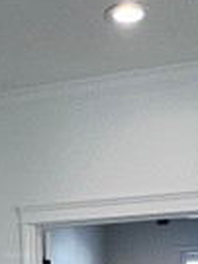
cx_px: 55
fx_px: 565
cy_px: 505
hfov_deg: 19.8
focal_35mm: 74
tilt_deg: -16.9
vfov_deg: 18.7
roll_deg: +0.6
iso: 100
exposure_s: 1/120
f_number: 1.8
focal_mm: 1.57
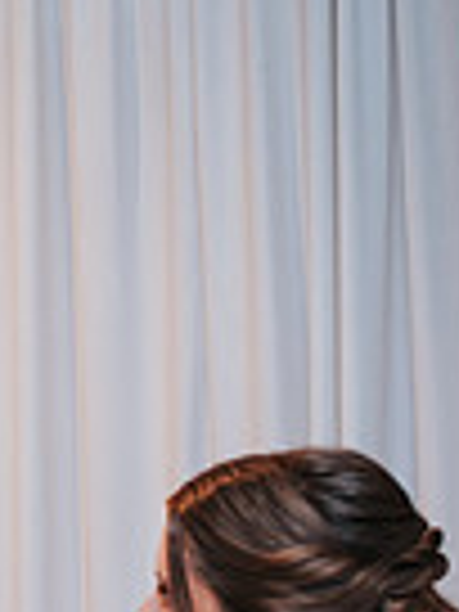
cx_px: -693
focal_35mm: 144
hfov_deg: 9.1
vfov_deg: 13.6
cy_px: 533
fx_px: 2546
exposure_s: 1/160
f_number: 2.8
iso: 800
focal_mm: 35
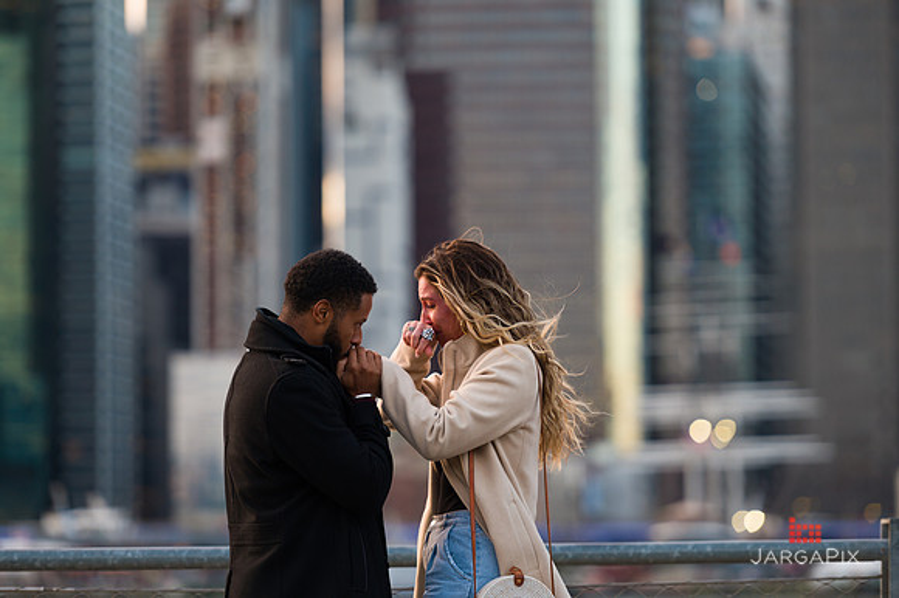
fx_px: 4367
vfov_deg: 7.8
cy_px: 299
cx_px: 450
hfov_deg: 11.8
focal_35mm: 175
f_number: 3.2
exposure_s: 1/320
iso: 200
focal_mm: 175
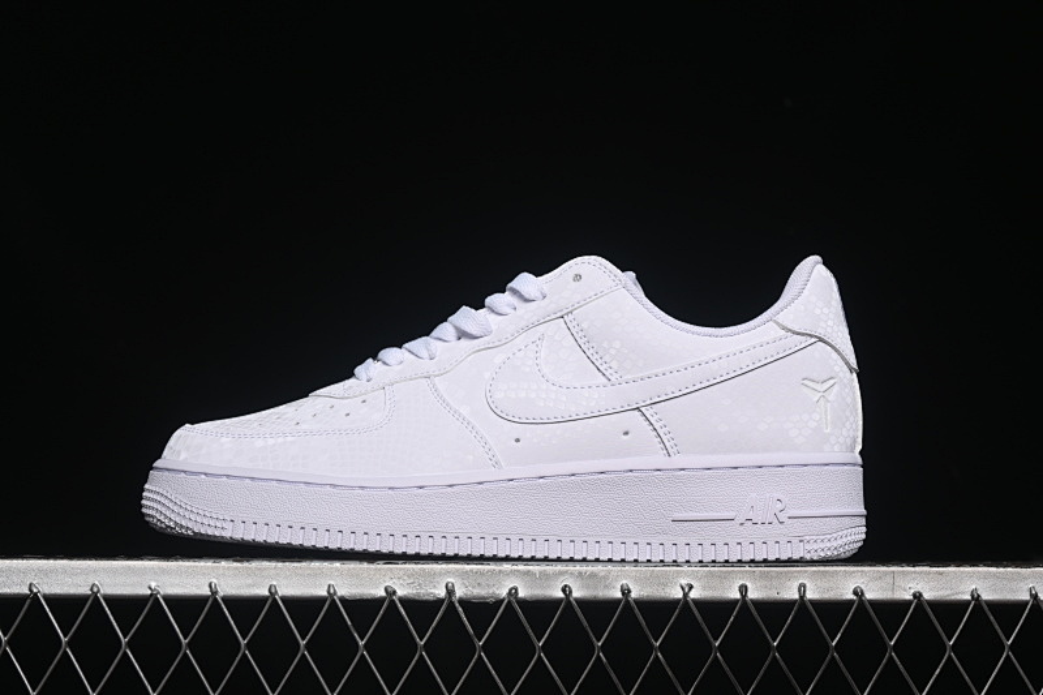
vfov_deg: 18.2
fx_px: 2172
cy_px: 348
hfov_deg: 27.0
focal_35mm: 75
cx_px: 522
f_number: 6.3
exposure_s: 1/60
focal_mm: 50
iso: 160
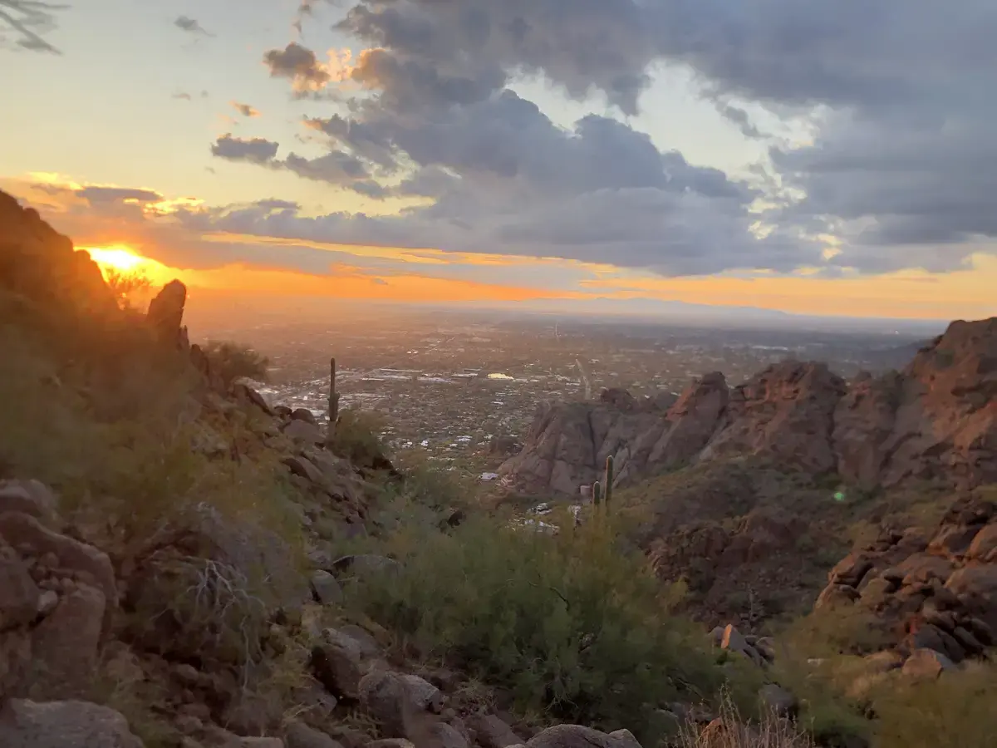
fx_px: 806
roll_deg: -2.8
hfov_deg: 63.4
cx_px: 498
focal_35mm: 28
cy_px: 374
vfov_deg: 49.7
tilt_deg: -5.6
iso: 20
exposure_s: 1/180
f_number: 1.8
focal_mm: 3.99
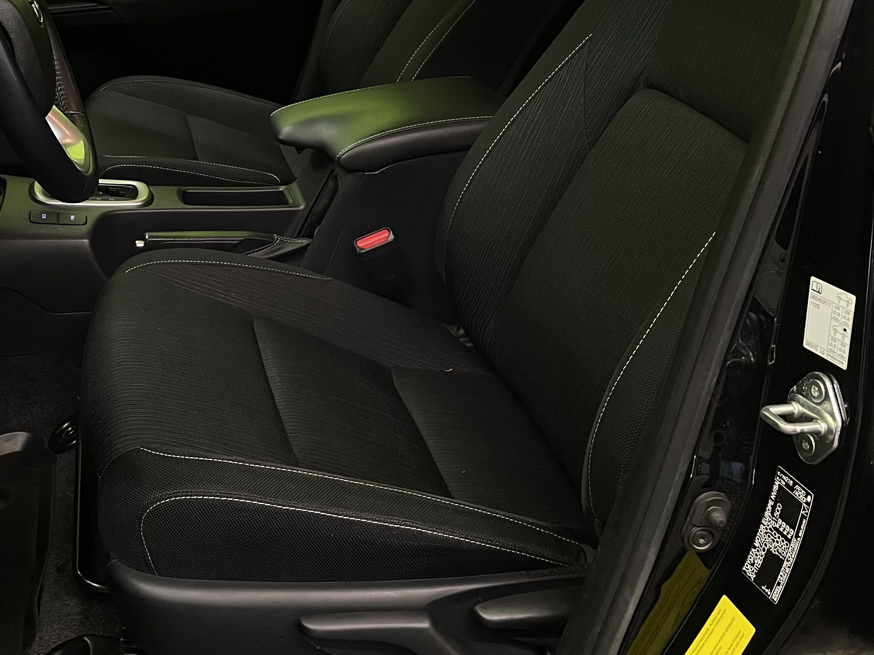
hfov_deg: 39.1
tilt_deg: -22.0
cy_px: 200
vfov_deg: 31.2
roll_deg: -0.1
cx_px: 138
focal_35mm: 46
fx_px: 1161
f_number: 1.6
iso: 200
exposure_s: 1/50
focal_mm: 4.2
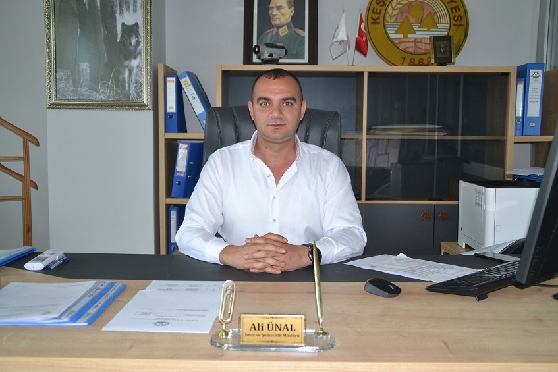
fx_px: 581
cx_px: 279
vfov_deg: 35.5
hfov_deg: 51.3
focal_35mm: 38
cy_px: 186
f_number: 4
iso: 400
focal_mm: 25
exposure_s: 1/80
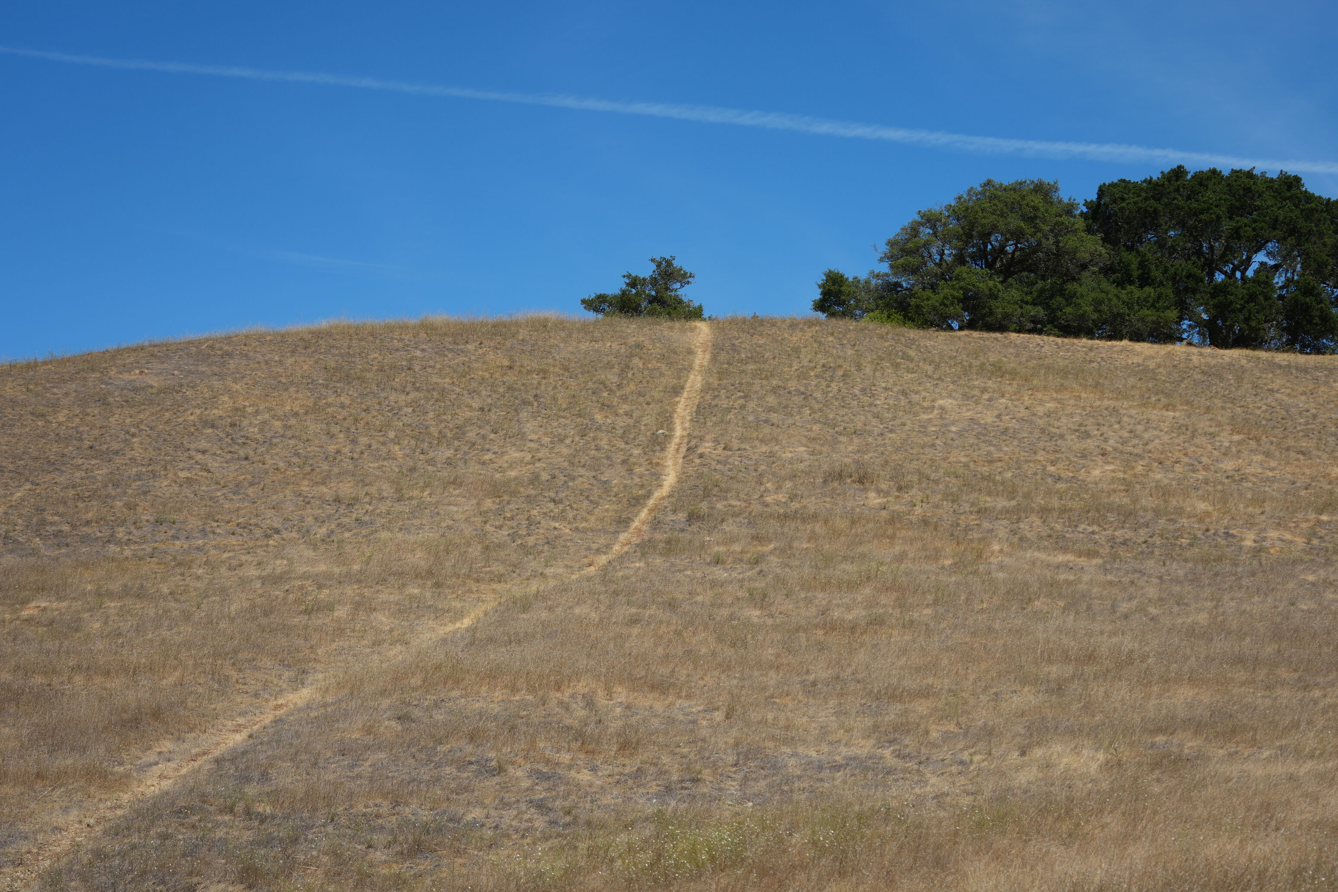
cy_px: 487
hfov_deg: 28.8
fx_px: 2601
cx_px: 738
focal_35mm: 70
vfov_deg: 19.4
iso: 100
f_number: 4.5
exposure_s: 1/1000
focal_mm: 50
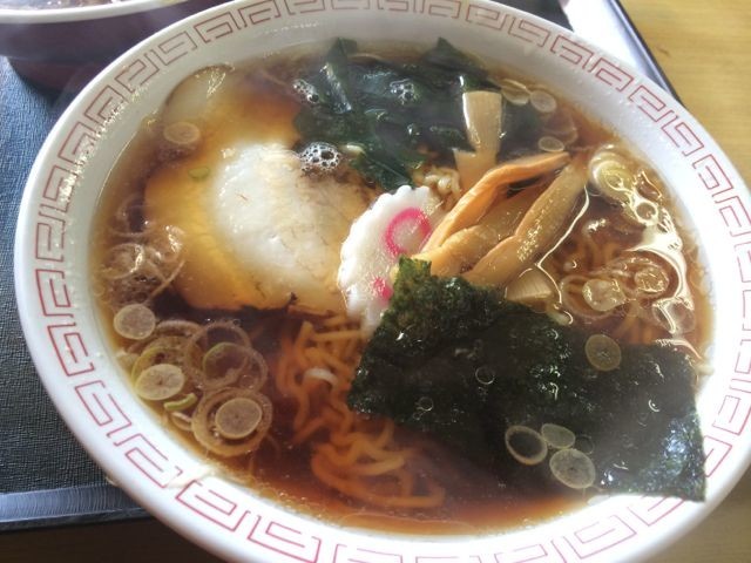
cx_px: 376
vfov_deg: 46.8
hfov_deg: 60.0
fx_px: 651
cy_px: 282
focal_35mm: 30
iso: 80
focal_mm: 4.12
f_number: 2.2
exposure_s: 1/30
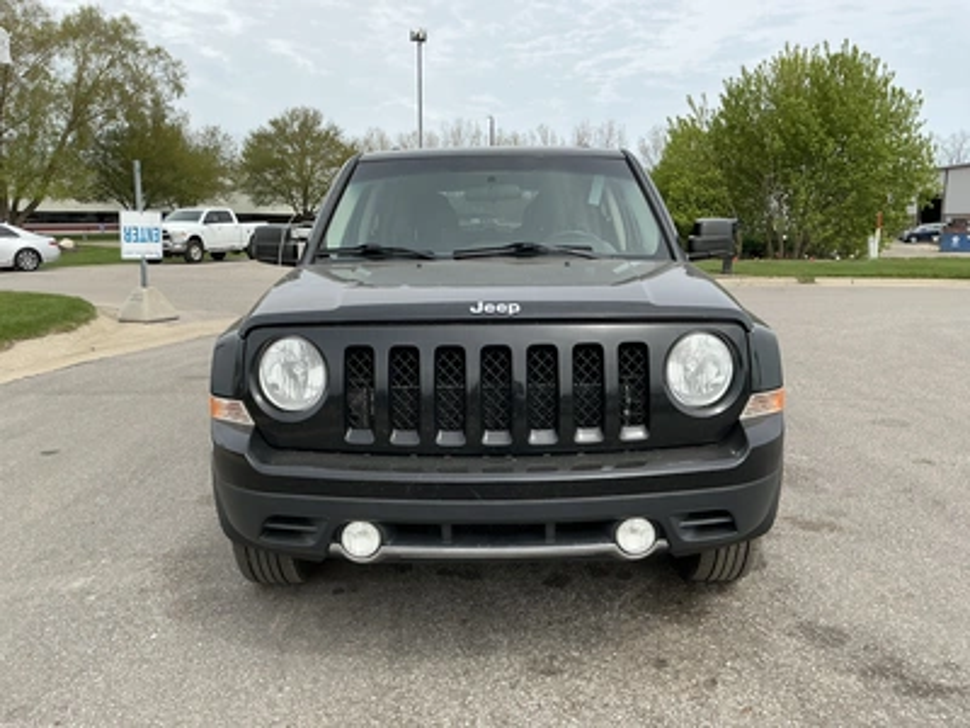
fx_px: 785
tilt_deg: -7.6
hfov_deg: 63.4
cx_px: 485
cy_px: 364
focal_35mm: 28
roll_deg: -0.3
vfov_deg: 49.7
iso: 25
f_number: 1.8
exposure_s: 1/1279
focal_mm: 3
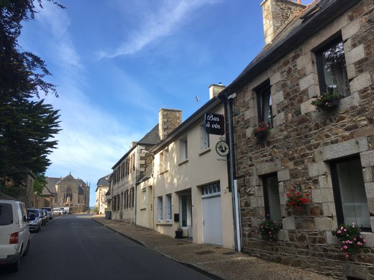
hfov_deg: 61.7
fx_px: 313
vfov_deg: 48.2
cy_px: 140
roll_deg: +0.6
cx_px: 187
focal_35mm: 29
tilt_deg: +14.5
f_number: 2.2
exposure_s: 1/538
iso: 25
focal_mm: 4.15
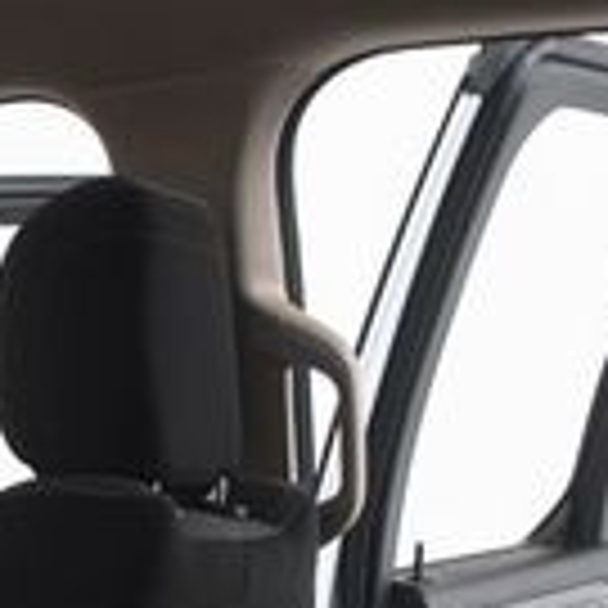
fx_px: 2166
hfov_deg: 14.7
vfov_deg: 15.0
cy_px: 878
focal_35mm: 109
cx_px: -333
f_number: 5
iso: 100
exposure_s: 1/160
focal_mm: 18
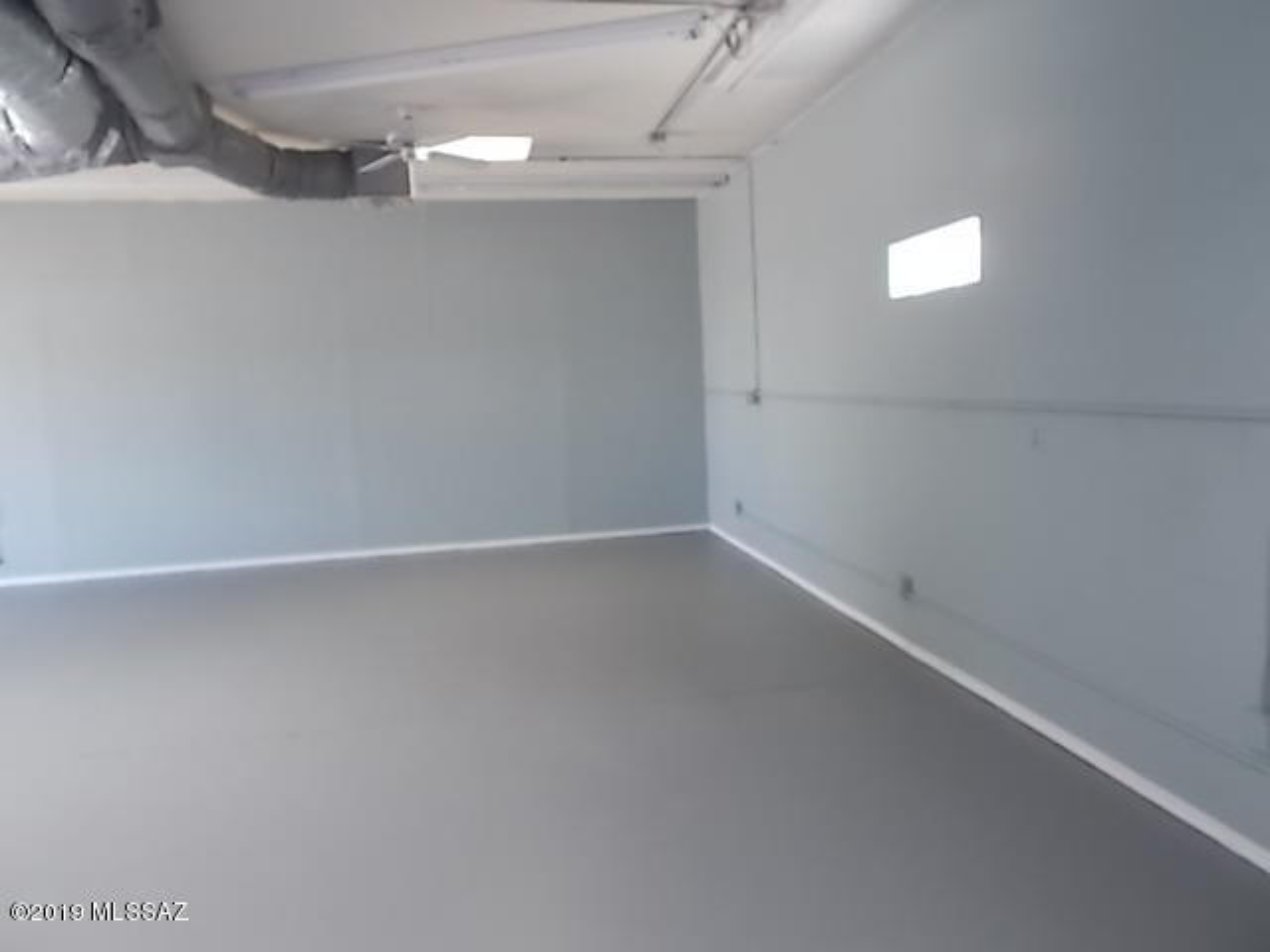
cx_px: 635
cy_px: 476
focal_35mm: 26
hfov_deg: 67.3
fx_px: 954
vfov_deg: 53.1
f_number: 3.2
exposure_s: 1/25
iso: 200
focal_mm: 4.6
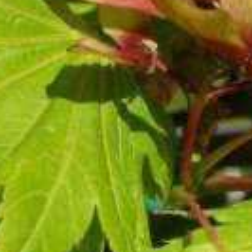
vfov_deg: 6.0
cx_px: 241
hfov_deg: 6.0
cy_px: -21
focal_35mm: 292
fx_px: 2405
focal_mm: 12.2
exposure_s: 1/400
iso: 50
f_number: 5.2
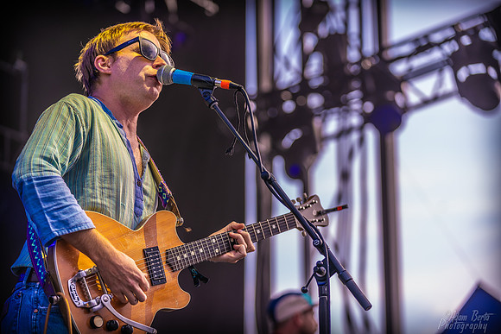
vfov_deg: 11.8
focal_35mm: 116
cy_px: 167
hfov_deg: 17.6
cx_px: 250
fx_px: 1615
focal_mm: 116
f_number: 3.2
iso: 100
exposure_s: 1/400
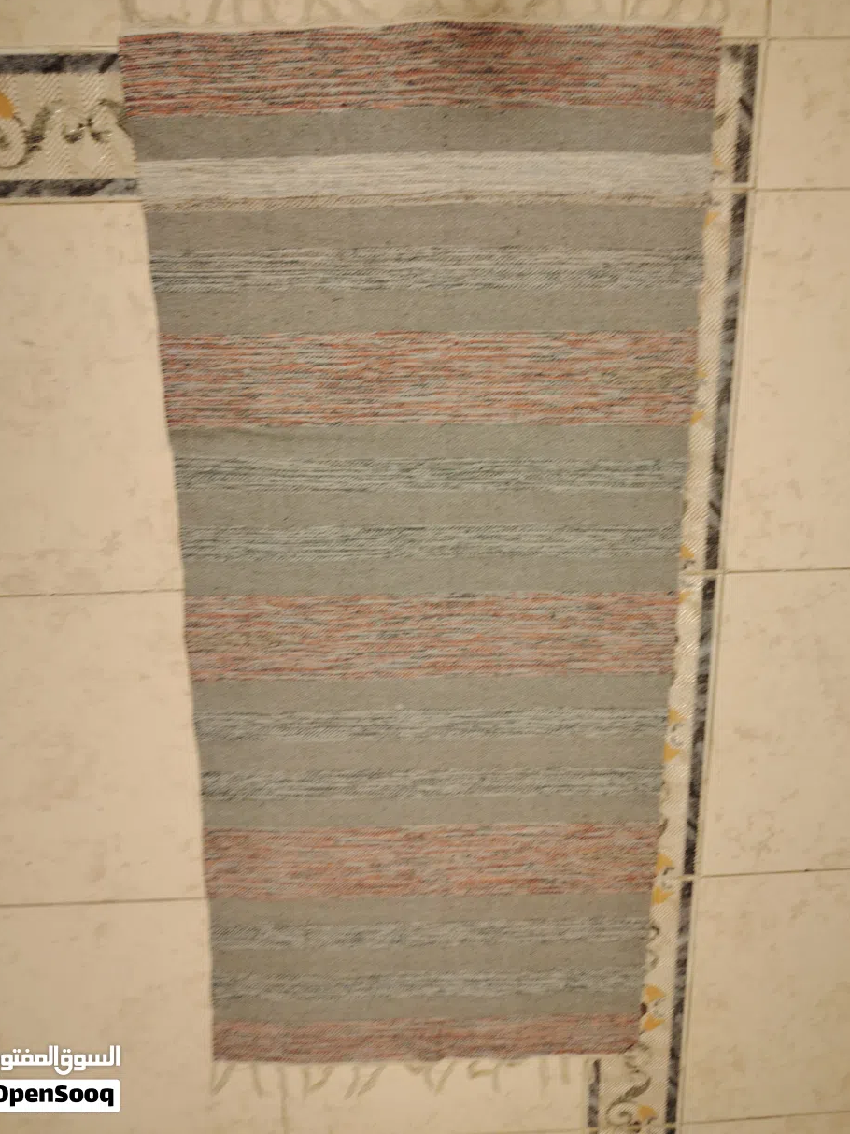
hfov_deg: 51.4
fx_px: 884
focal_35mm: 27
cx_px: 440
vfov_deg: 65.1
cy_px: 497
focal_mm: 5.25
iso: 459
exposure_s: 1/33.3
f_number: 1.75
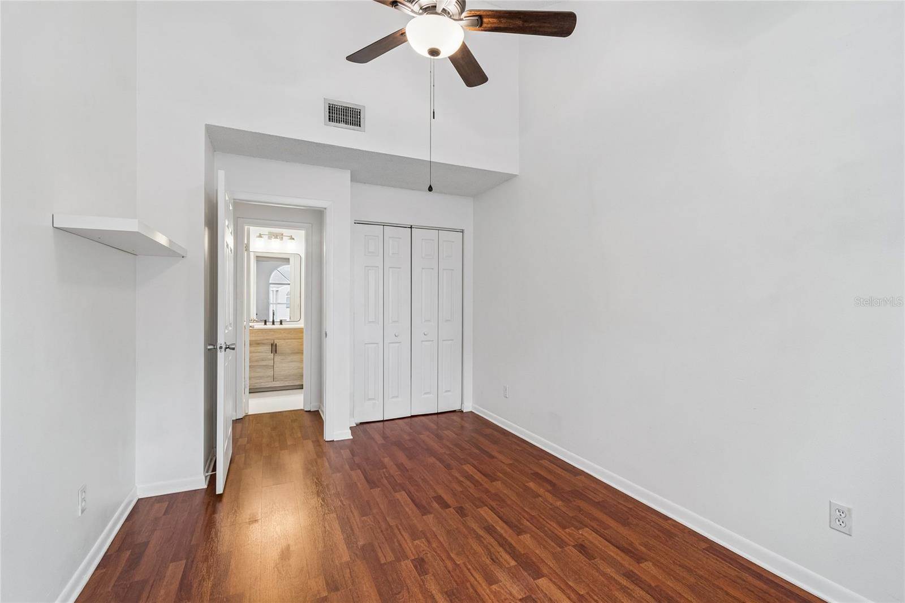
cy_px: 302
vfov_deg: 77.3
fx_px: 377
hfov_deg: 100.4
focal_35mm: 15
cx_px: 452
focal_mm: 10
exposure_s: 1/5
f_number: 7.1
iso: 100
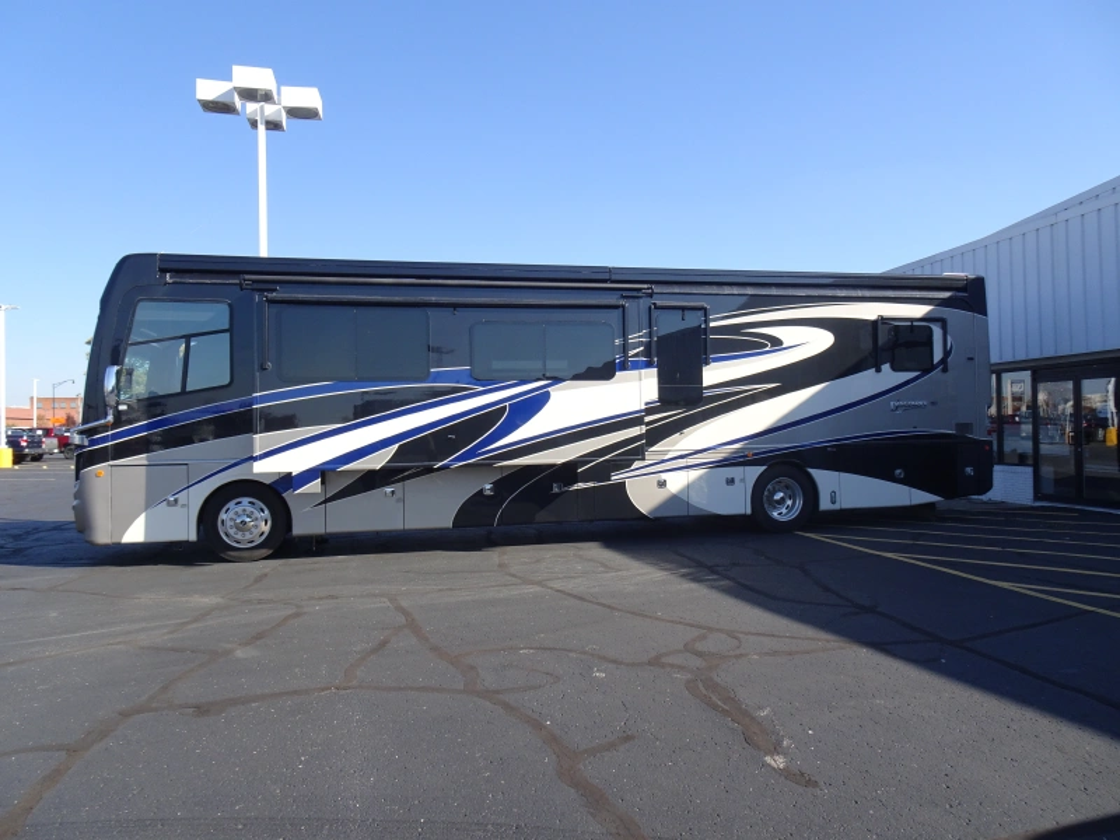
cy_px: 420
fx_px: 777
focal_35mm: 24
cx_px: 560
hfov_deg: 71.6
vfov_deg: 56.8
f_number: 3.5
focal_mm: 4.1
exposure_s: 1/500
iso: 80
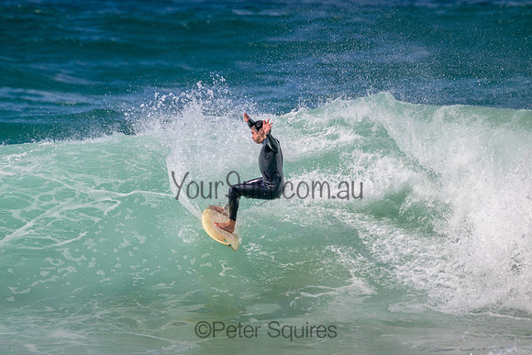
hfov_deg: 2.6
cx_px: 266
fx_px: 11824
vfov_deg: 1.7
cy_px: 178
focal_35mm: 800
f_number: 11
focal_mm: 800
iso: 400
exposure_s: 1/1250
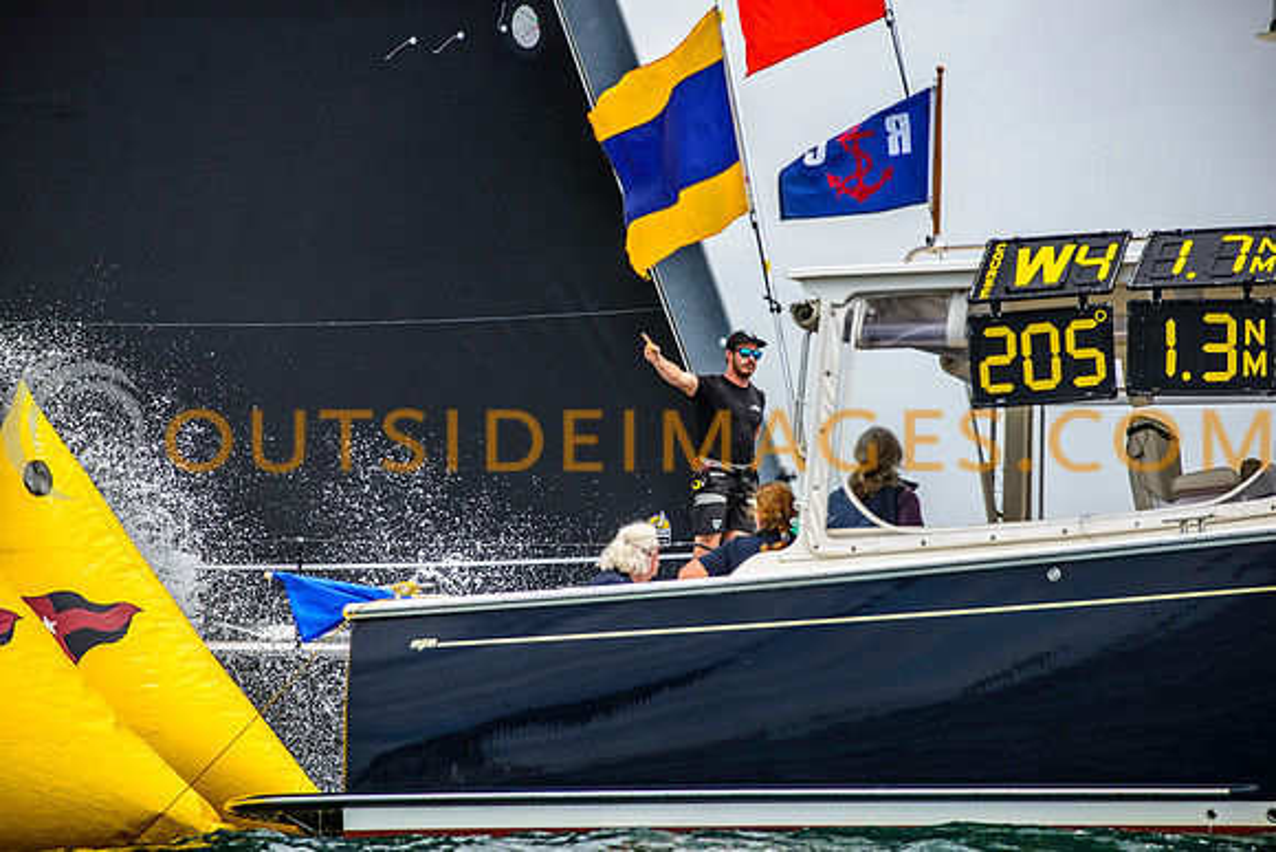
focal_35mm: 200
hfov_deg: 10.3
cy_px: 426
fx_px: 7090
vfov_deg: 6.9
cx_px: 638
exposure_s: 1/2500
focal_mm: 200
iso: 400
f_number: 5
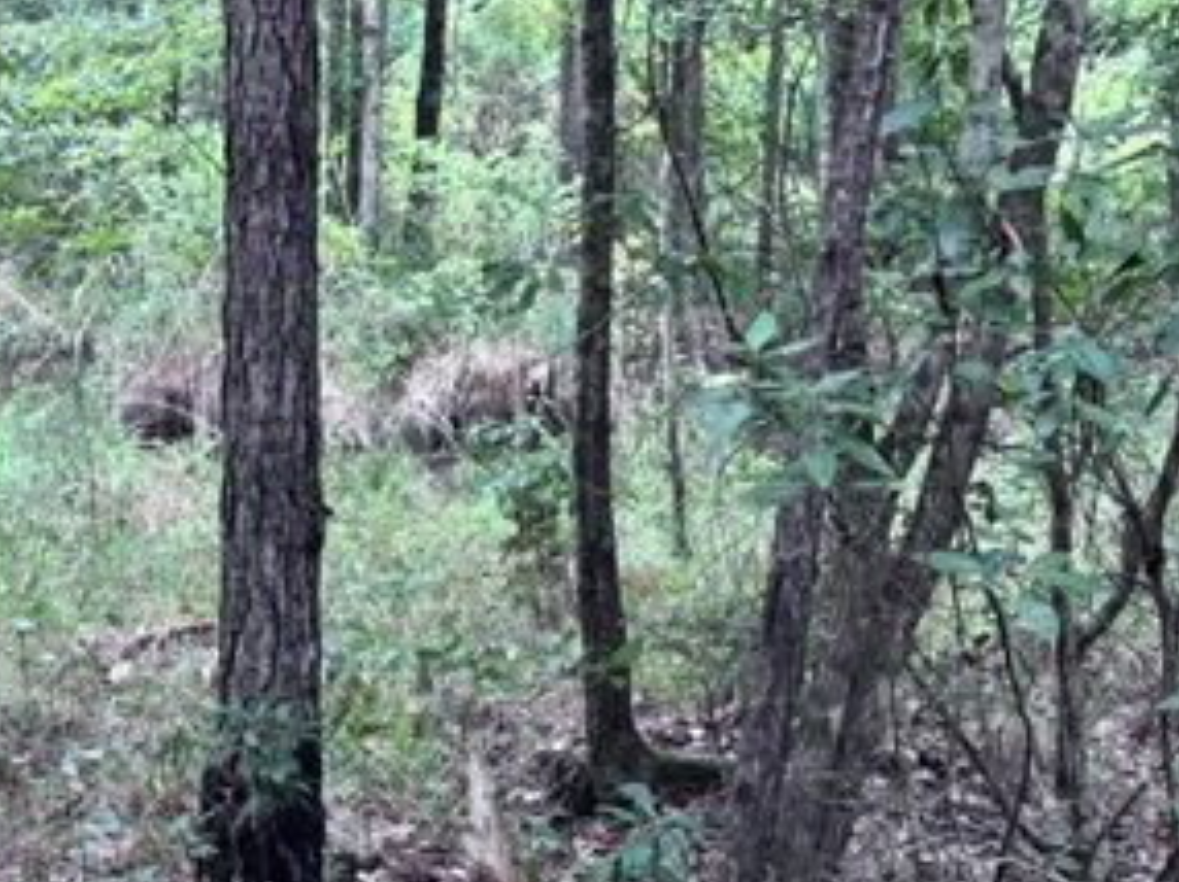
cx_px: 251
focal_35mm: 84
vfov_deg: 17.4
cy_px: 138
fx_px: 2859
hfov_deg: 23.0
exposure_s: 1/187
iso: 50
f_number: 1.78
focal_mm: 6.76
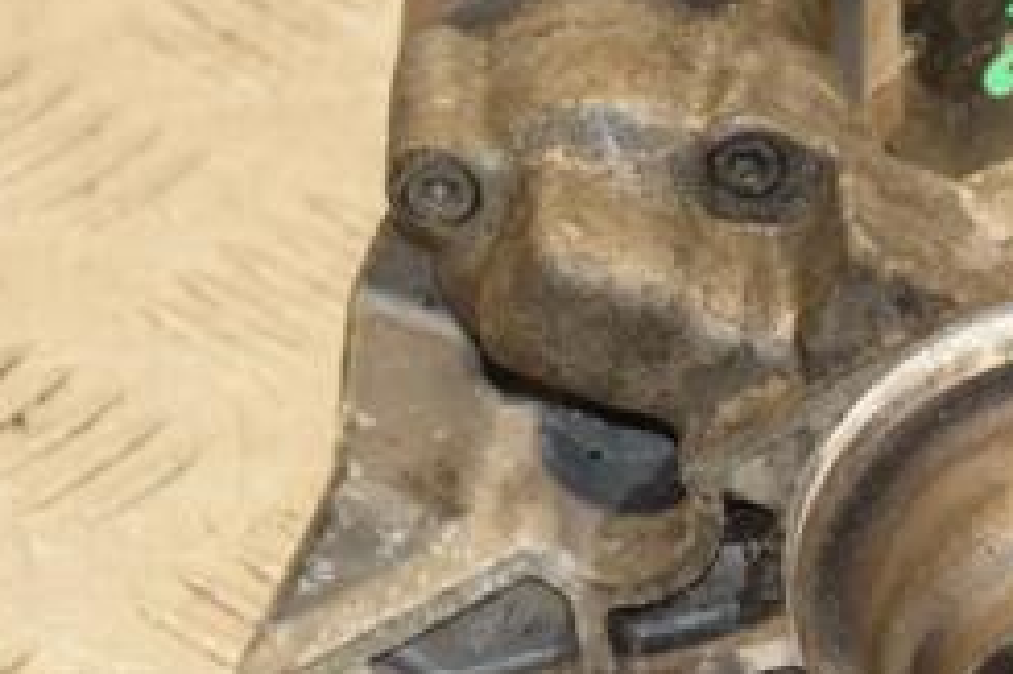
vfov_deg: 4.4
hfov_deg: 6.6
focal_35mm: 312
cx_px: 790
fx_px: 8779
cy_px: 401
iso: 800
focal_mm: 85
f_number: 6.3
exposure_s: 1/200
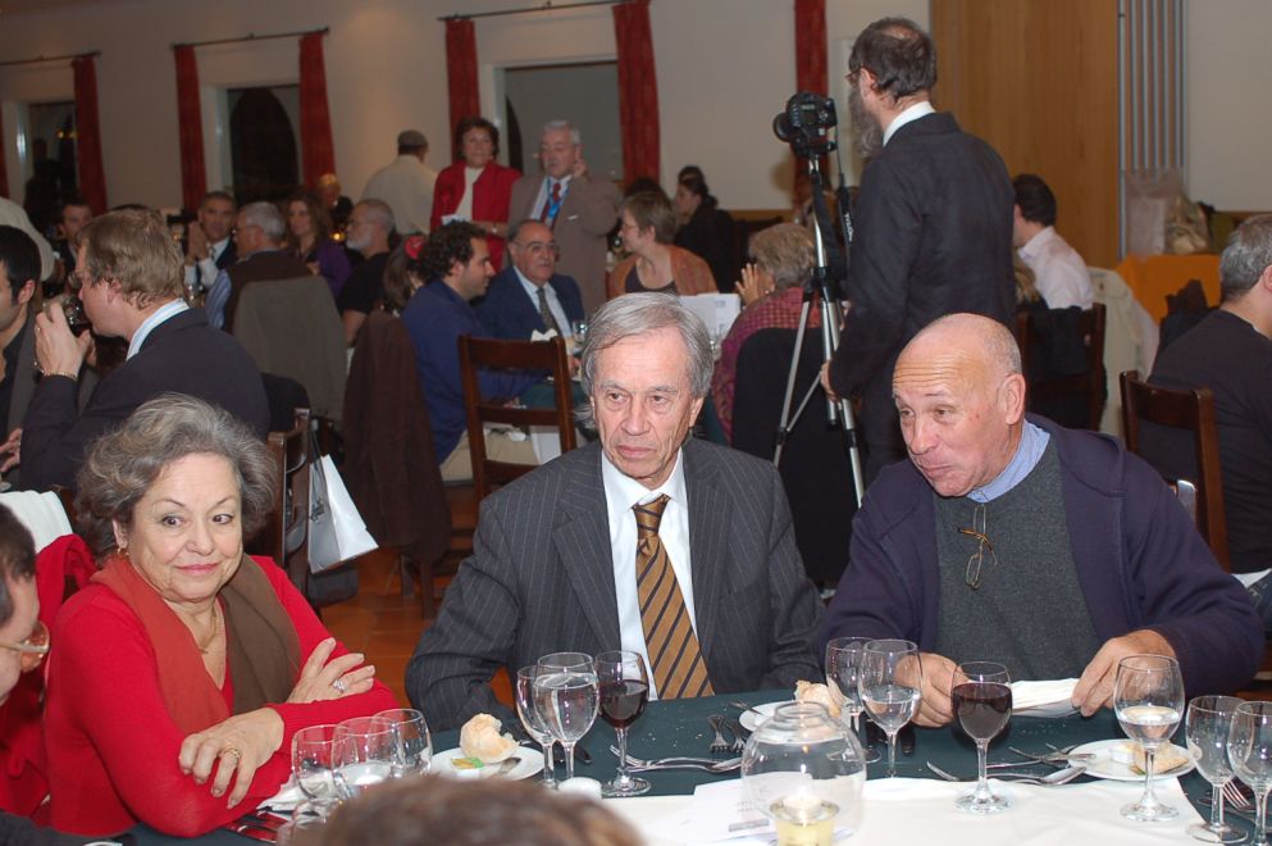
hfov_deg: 35.1
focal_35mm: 57
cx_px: 636
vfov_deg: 23.7
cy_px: 423
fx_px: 2012
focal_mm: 38
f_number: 4
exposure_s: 1/60
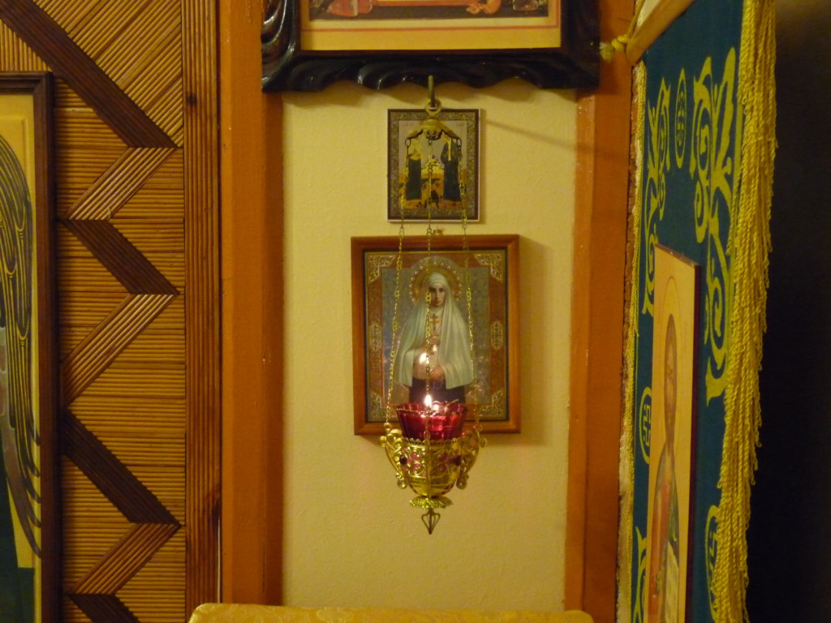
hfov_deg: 33.8
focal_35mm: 57
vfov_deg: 25.7
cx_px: 416
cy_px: 312
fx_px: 1368
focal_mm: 10.1
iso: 800
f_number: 3.2
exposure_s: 1/20
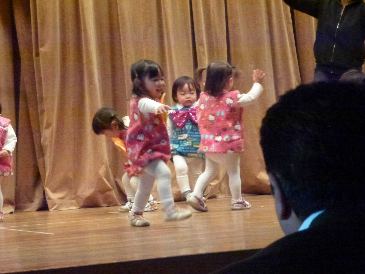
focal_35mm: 131
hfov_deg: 15.1
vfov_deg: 11.3
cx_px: 182
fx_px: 1381
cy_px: 137
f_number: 5.2
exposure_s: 1/60
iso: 1600
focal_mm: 23.4
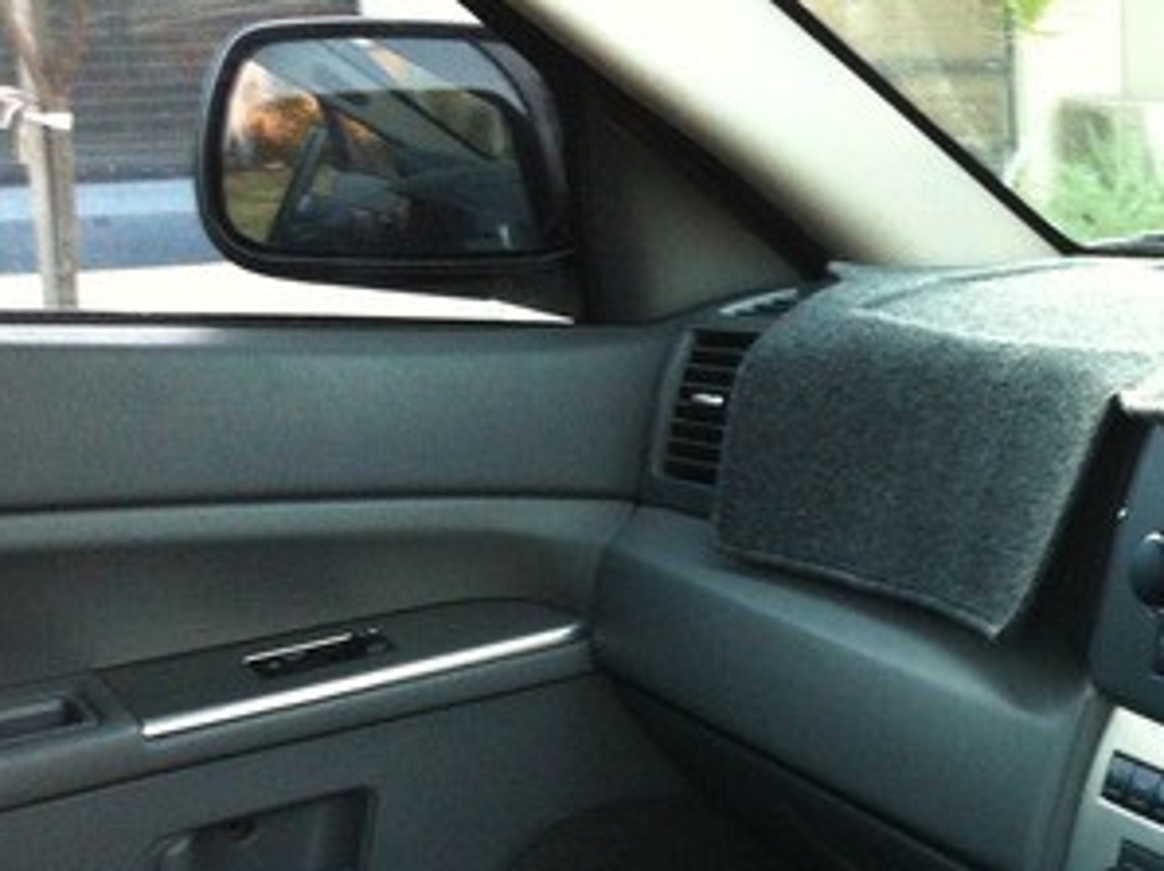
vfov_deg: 15.1
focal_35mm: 94
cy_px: 1070
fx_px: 3158
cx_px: 1480
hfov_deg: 19.4
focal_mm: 3.85
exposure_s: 1/17
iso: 125
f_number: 2.8
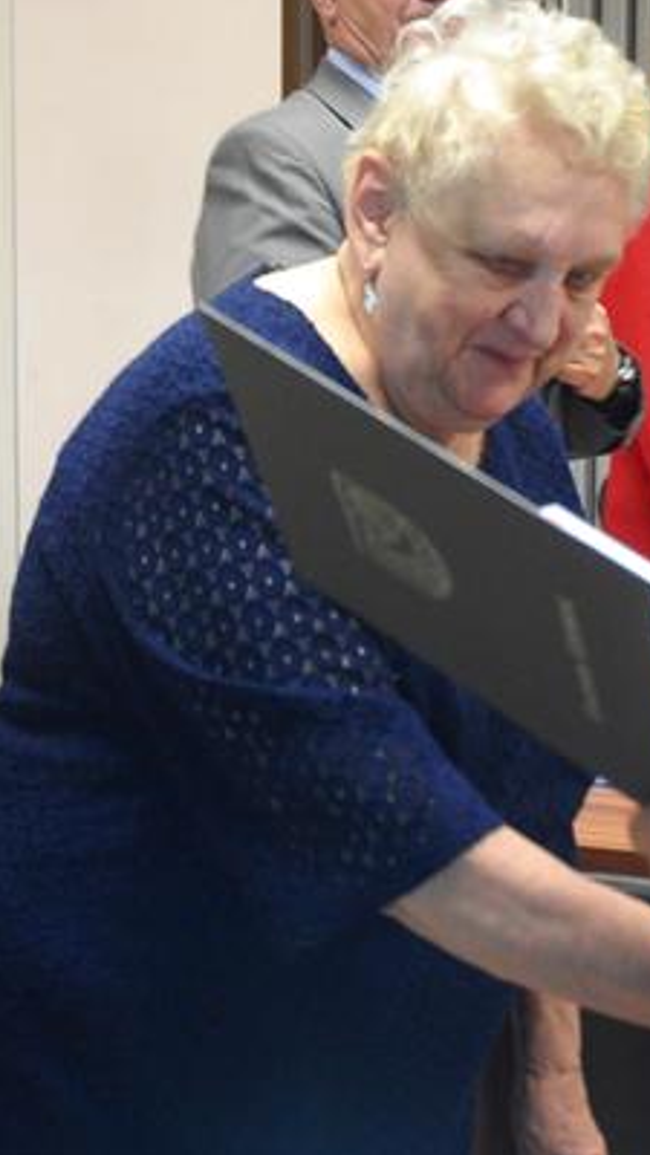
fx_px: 2761
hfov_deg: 13.4
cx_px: 482
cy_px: 417
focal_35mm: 90
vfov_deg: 23.6
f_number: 4
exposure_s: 1/60
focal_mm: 27
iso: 1250
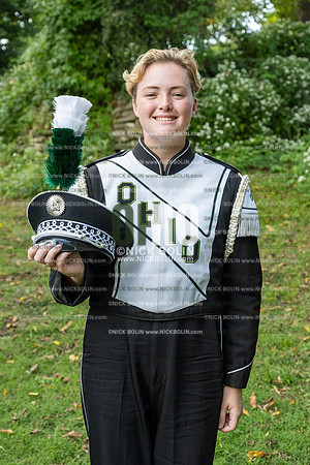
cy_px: 232
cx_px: 155
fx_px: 710
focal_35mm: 55
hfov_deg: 24.6
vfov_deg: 36.2
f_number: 5.6
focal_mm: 55
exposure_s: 1/640
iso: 1000
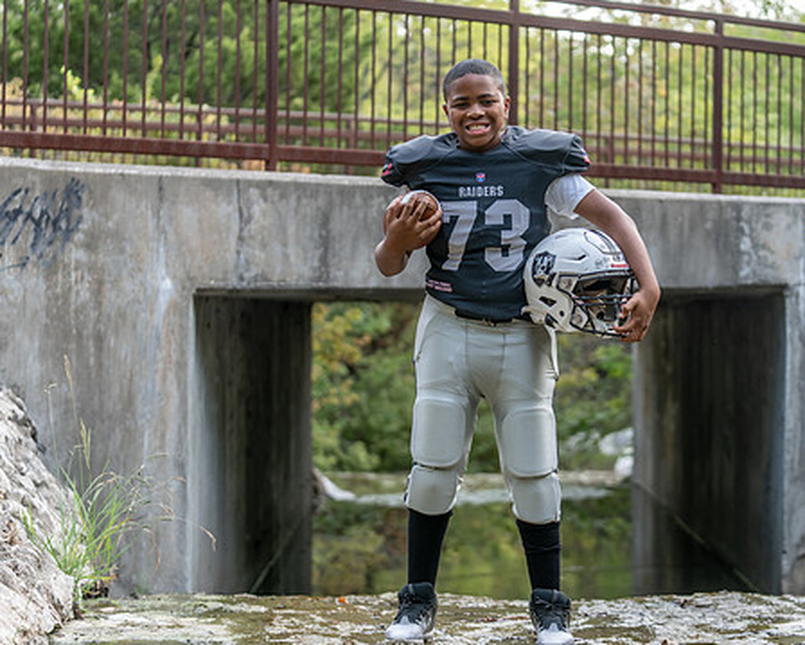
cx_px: 476
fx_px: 2026
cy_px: 299
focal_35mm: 85
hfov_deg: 22.4
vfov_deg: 18.1
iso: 200
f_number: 2.8
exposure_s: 1/320
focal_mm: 70
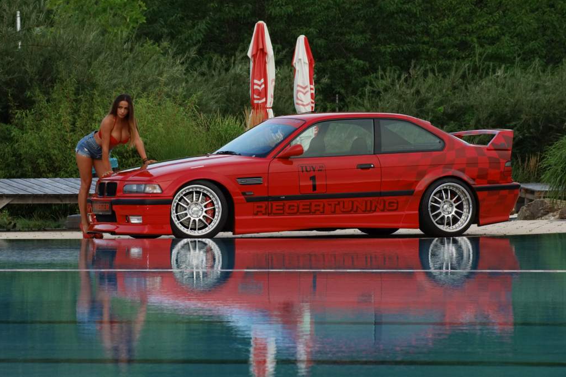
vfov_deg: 7.6
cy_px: 188
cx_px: 282
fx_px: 2846
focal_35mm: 181
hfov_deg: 11.4
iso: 1000
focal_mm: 120
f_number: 8
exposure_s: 1/400
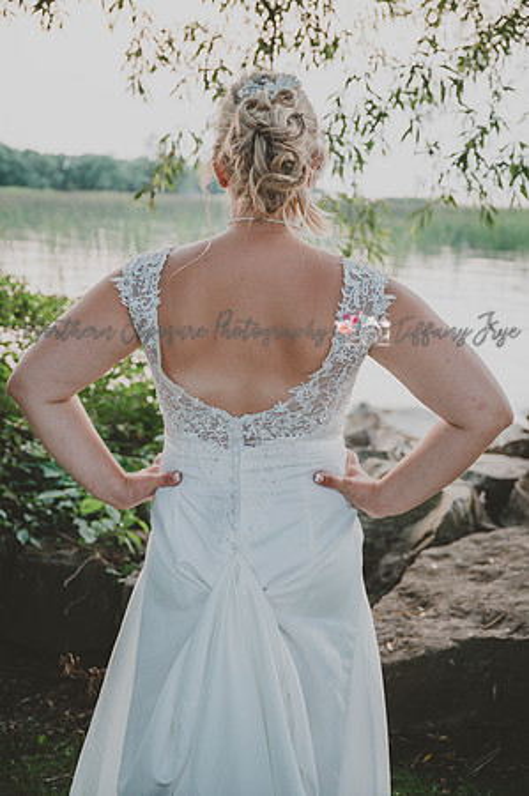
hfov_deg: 36.8
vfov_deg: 53.2
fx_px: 795
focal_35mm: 36
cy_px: 398
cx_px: 264
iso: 640
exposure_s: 1/125
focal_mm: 36
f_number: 2.8
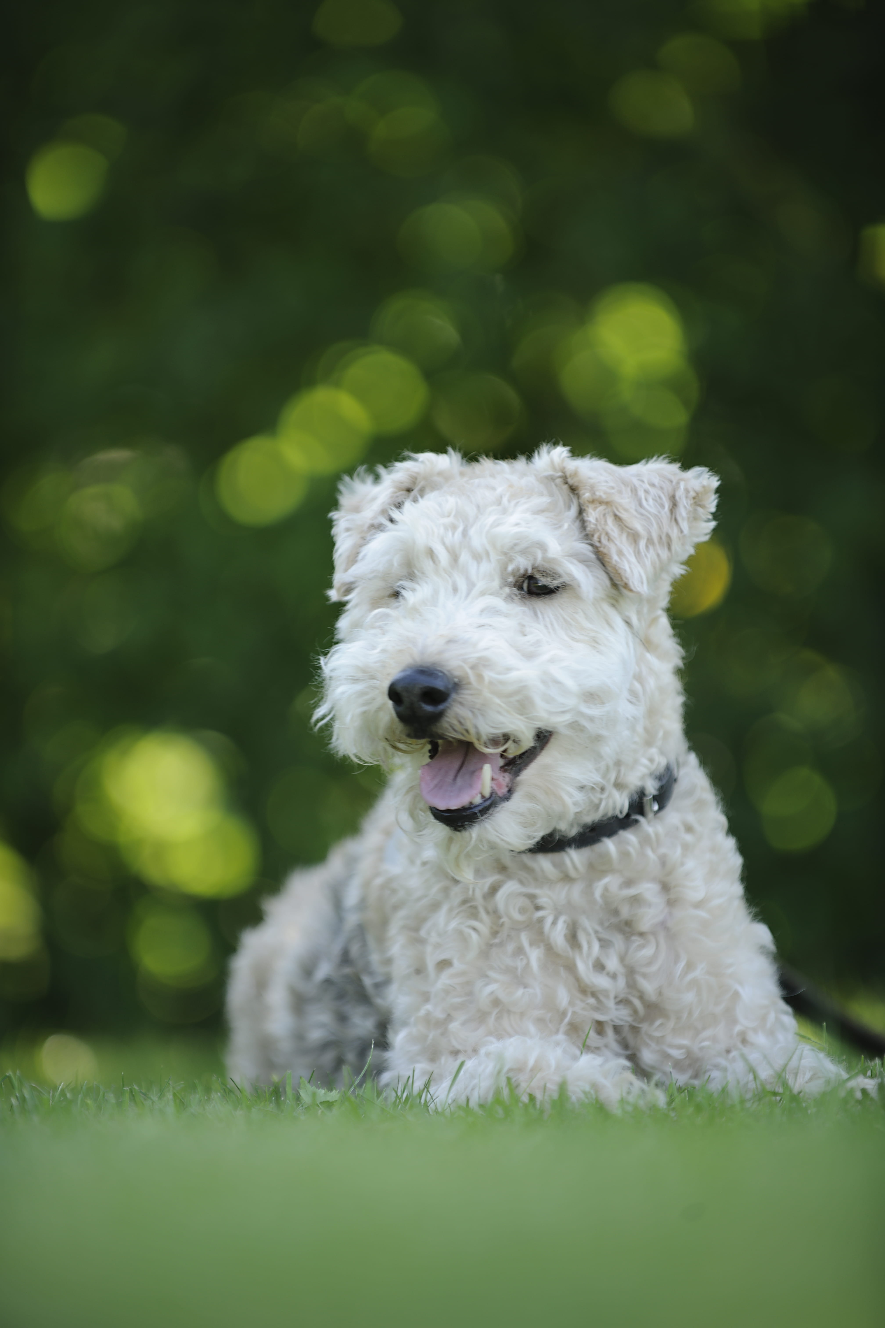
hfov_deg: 6.9
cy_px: 664
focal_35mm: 200
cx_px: 442
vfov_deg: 10.3
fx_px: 7374
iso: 100
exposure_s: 1/160
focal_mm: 200
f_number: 2.8
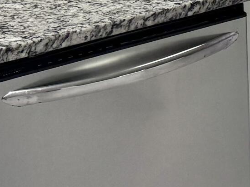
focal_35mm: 131
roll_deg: +1.3
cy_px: -187
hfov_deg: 14.5
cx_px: 315
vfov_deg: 10.4
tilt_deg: -8.7
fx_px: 946
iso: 200
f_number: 1.78
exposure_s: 1/217
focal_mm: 6.76
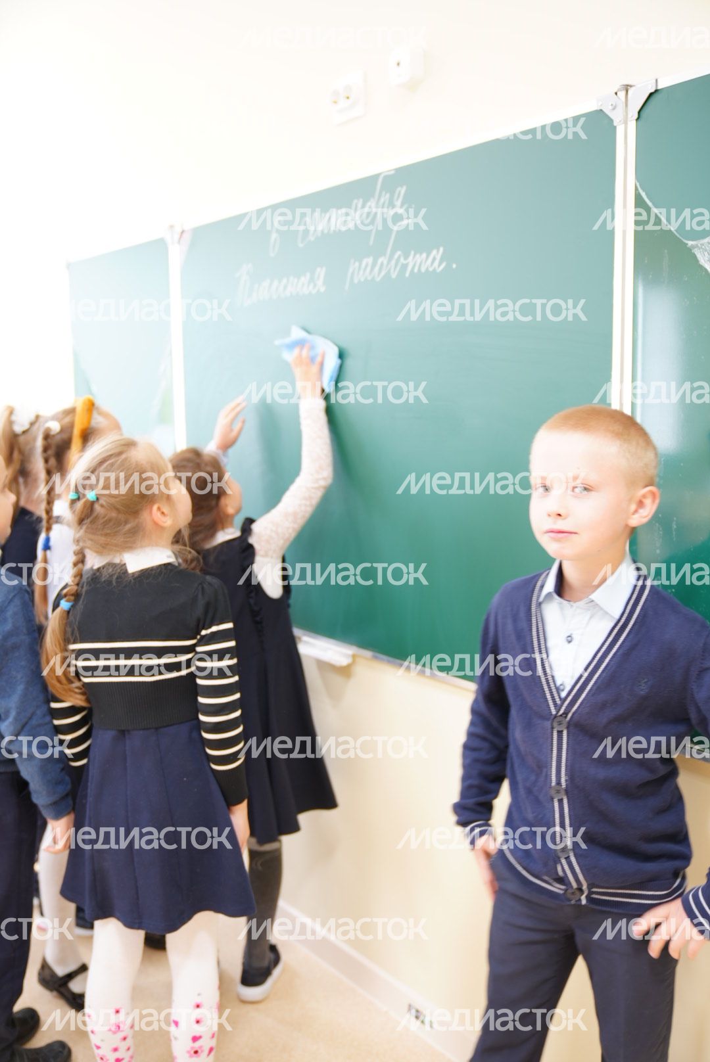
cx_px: 355
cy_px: 531
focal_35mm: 34
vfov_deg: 55.8
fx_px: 1004
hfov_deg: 38.9
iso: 400
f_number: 2.8
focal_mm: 34
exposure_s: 1/40
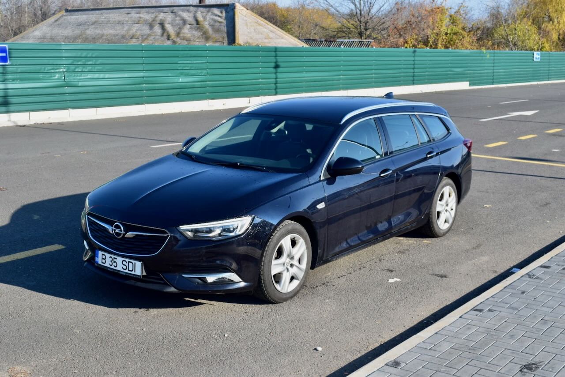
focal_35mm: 48
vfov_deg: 28.1
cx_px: 282
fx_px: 753
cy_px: 188
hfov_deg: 41.1
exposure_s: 1/320
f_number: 11
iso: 400
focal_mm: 32
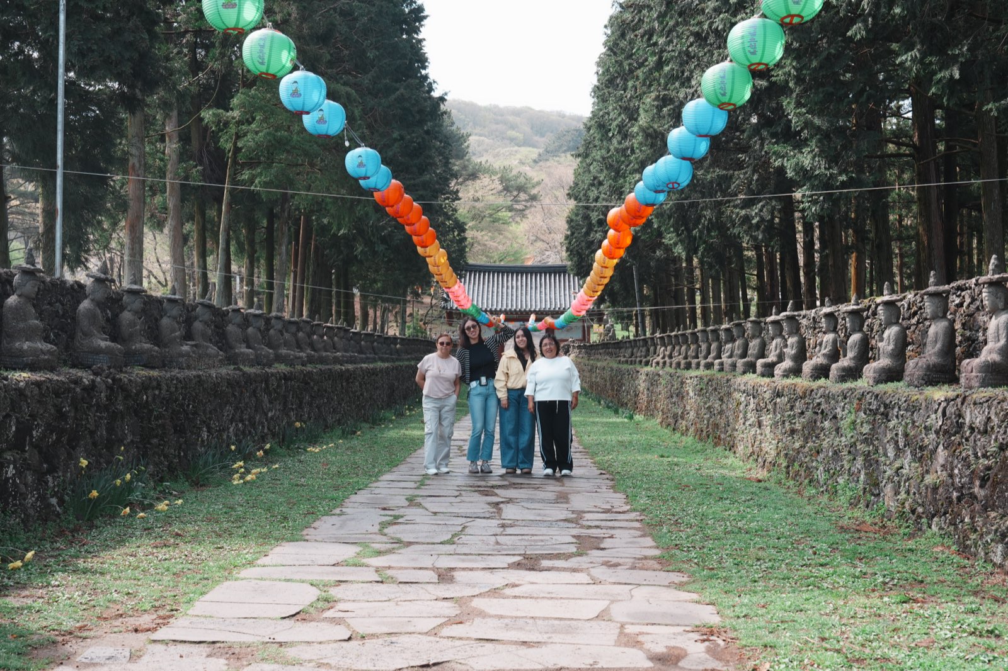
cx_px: 504
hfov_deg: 39.6
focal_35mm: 50
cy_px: 336
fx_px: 1400
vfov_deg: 27.0
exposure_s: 1/50
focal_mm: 50
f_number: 8
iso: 320
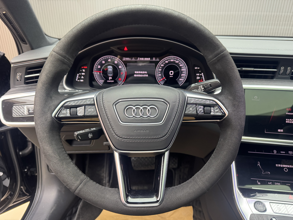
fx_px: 203
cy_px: 110
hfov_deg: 71.6
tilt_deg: -23.1
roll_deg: -1.8
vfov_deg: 56.8
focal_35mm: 24
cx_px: 146
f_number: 1.78
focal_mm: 6.76
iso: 320
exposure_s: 1/50
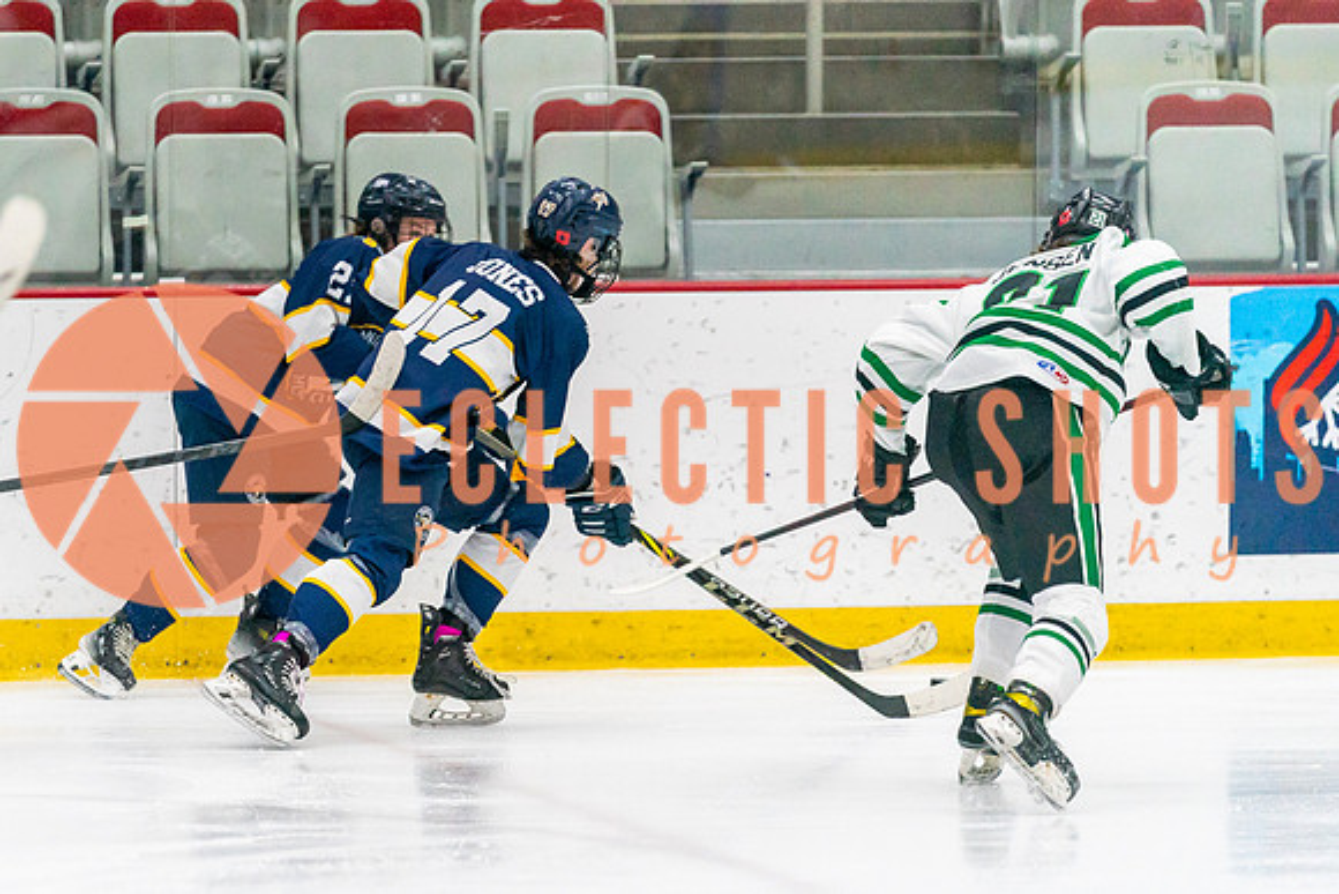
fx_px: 10919
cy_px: 566
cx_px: 425
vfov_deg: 4.7
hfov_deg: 7.0
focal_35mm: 294
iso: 3200
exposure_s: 1/1250
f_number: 2.8
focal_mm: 200
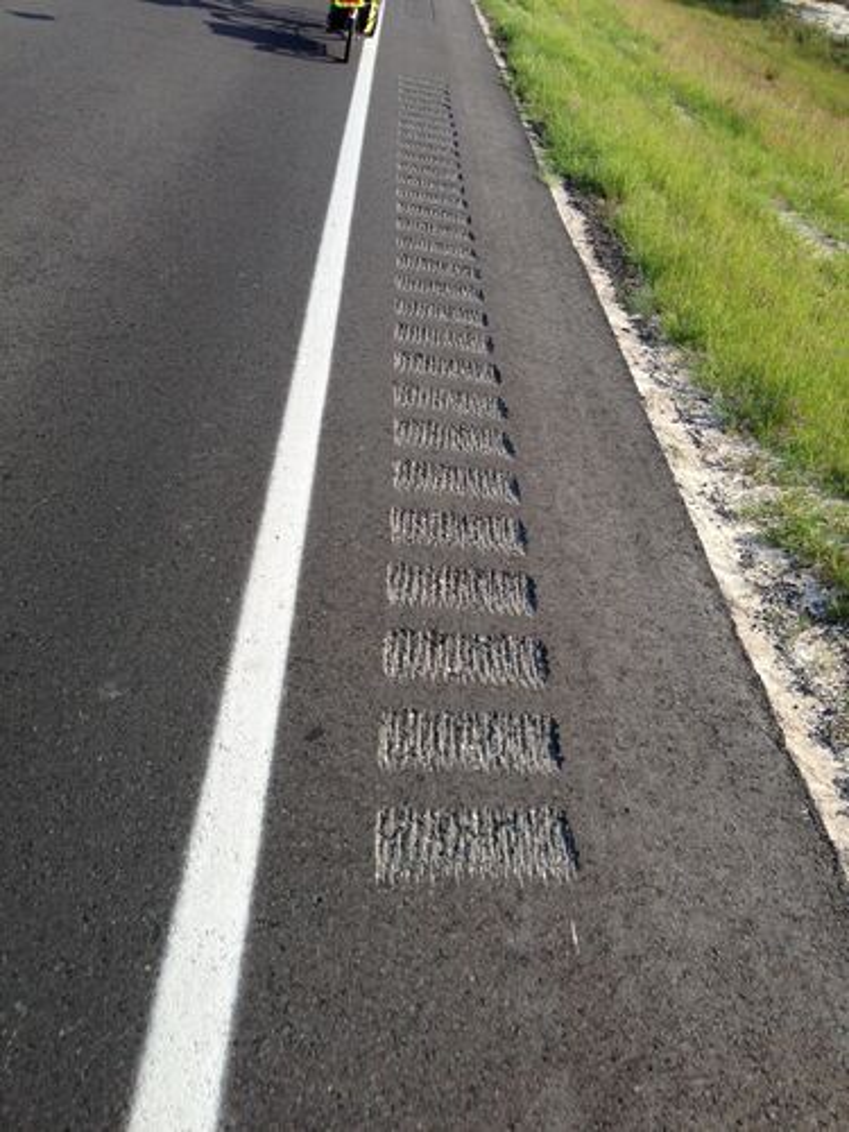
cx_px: 424
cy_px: 566
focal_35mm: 33
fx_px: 1079
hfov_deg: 42.9
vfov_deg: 55.4
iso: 50
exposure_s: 1/1043
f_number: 2.4
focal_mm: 4.13
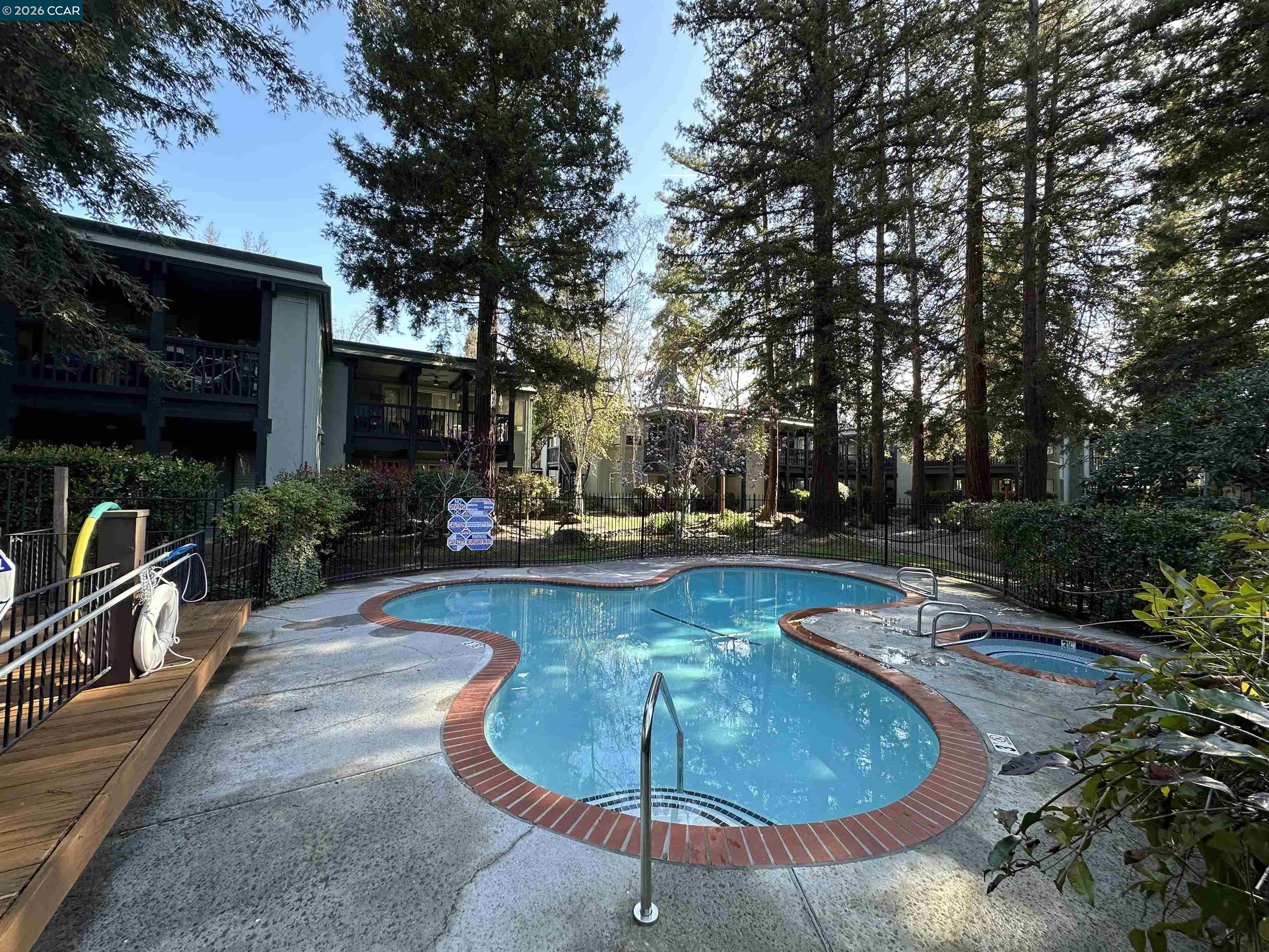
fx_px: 513
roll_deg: -0.4
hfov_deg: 102.1
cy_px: 476
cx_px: 634
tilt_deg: +1.8
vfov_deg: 85.7
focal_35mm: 14
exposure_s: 1/145
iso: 40
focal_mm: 2.22
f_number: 2.2
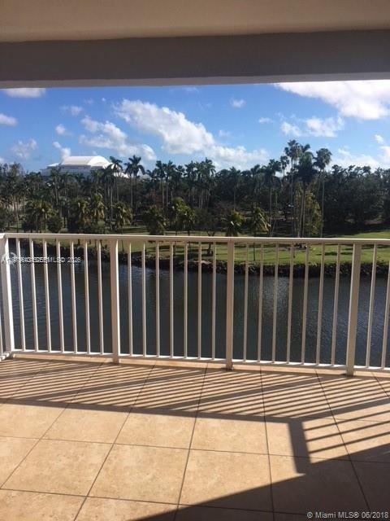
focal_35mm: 29
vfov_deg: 61.7
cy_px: 260
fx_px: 436
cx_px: 195
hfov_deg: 48.2
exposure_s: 1/1748
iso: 25
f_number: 2.2
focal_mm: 4.15
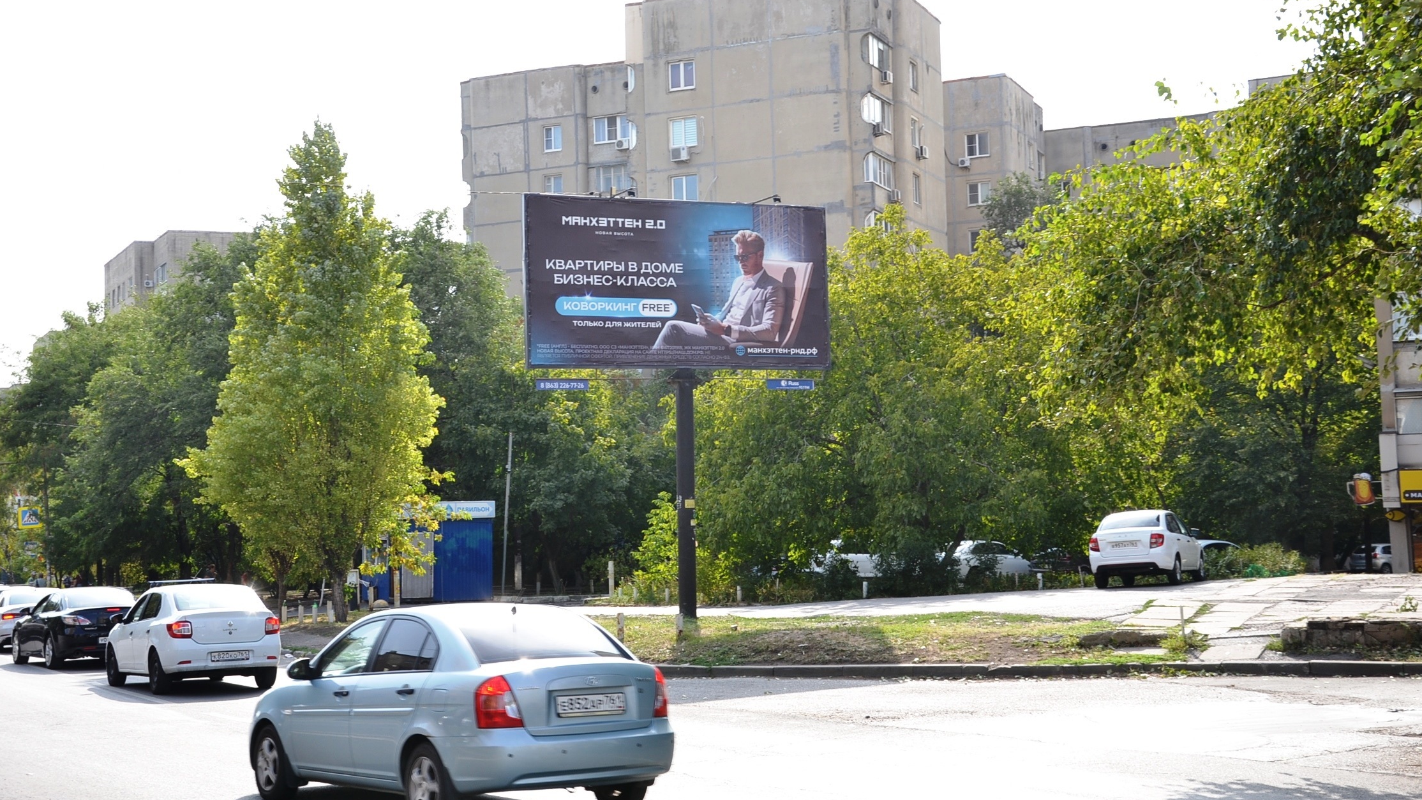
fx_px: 1961
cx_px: 690
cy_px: 348
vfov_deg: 23.0
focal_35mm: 52
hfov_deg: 39.9
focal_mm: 32
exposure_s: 1/125
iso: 100
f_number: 5.6
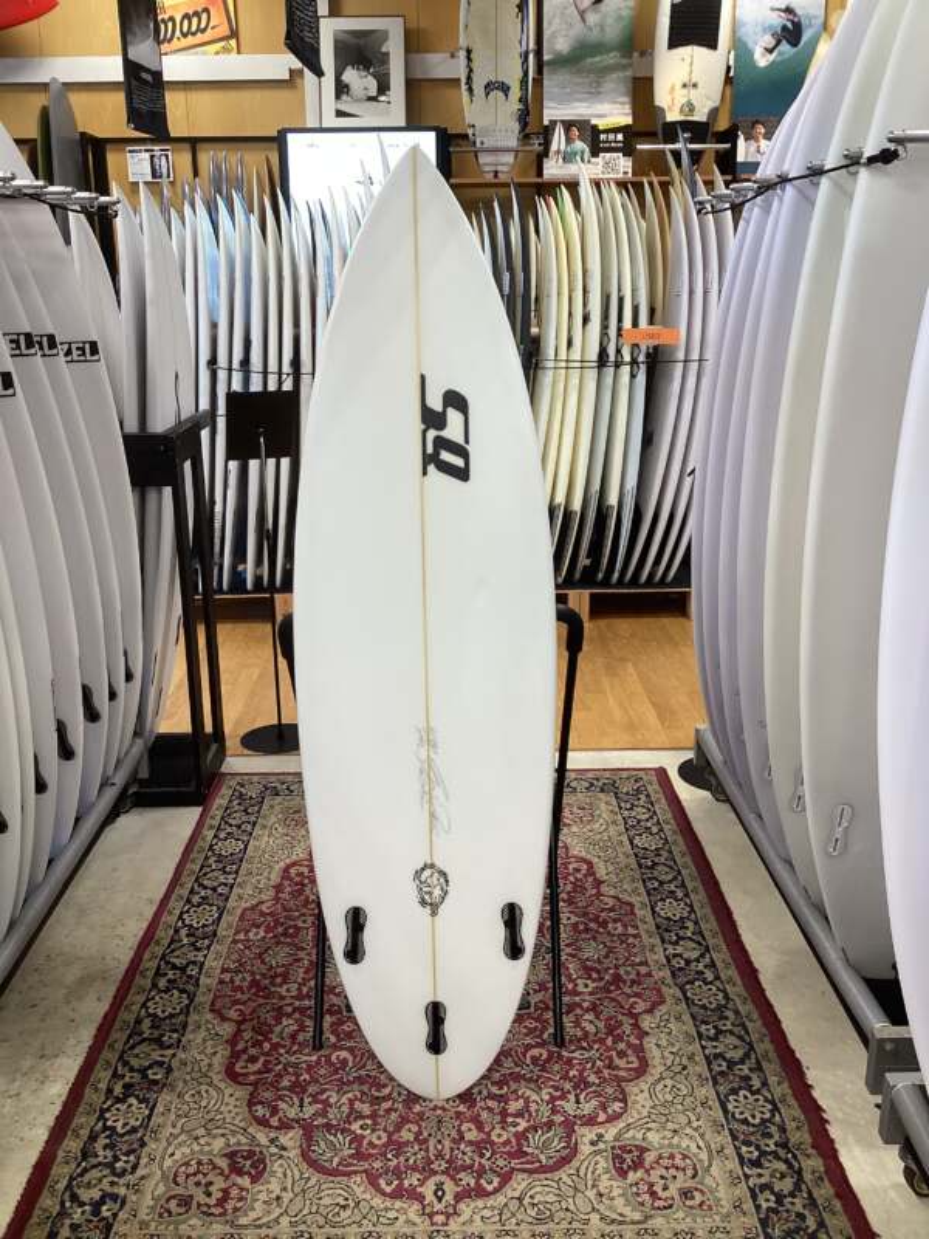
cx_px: 464
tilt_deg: -16.7
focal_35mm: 31
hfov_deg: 45.4
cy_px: 620
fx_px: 1109
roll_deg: -1.9
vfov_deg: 58.4
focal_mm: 3.3
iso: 64
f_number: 2.4
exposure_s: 1/50
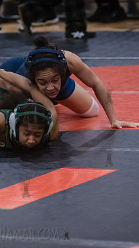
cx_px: 17
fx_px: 1760
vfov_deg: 8.1
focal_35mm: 268
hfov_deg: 4.5
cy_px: 148
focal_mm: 135
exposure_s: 1/400
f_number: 3.5
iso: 8000
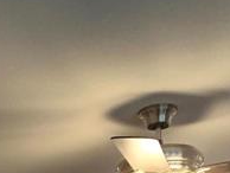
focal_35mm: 137
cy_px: 419
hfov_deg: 13.2
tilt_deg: +2.2
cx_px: -164
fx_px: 911
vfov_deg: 9.6
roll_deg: +0.5
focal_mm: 4.25
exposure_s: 1/60
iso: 160
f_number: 1.8
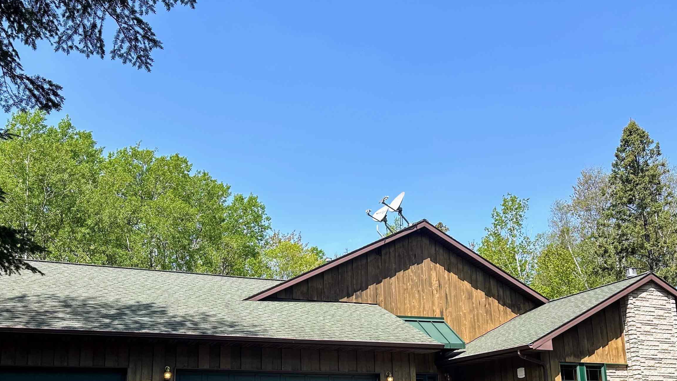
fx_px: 628
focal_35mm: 35
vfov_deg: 32.7
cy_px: 309
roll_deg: +1.1
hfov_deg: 56.6
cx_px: 310
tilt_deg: +11.9
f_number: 1.78
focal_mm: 6.86
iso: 80
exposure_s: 1/2299
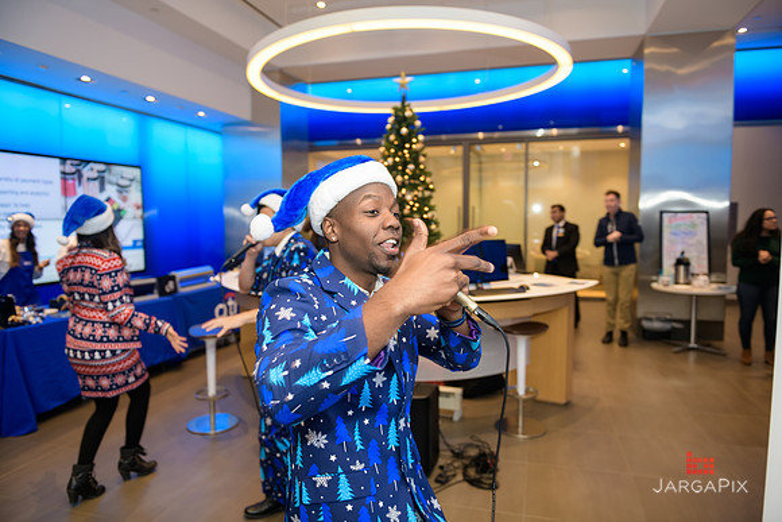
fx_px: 521
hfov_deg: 73.7
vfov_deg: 53.2
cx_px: 391
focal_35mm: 24
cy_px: 261
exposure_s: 1/125
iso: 400
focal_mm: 24
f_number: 3.2
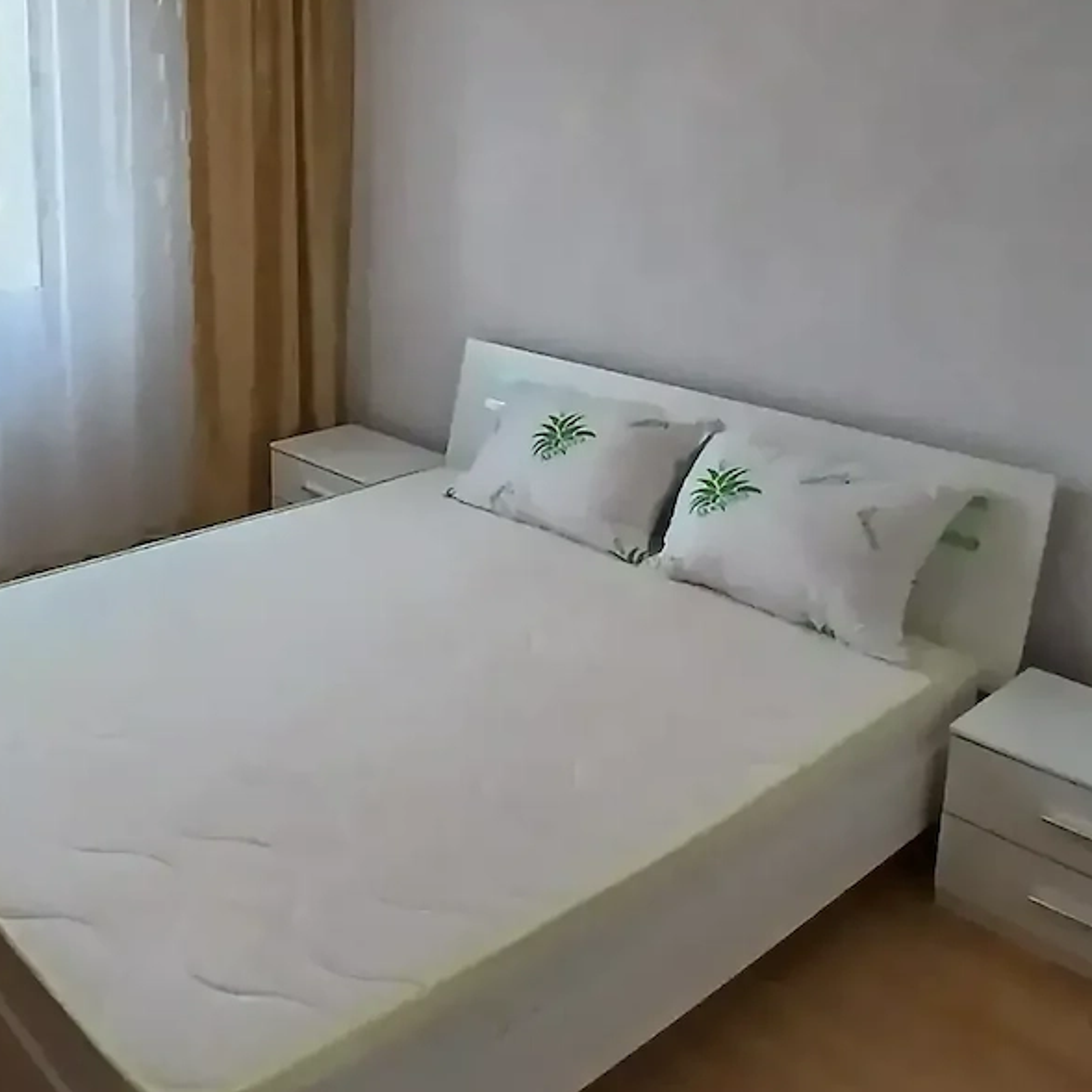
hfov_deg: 46.8
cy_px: 292
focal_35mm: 34
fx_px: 1213
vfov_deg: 46.9
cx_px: 284
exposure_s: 1/50
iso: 64
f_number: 2.2
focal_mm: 1.4
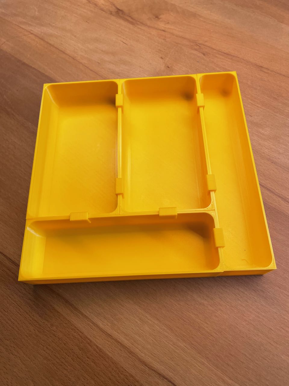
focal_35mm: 26
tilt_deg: -66.5
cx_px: 144
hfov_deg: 53.1
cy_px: 193
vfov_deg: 67.3
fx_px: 289
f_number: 1.6
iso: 64
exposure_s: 1/116
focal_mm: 4.2
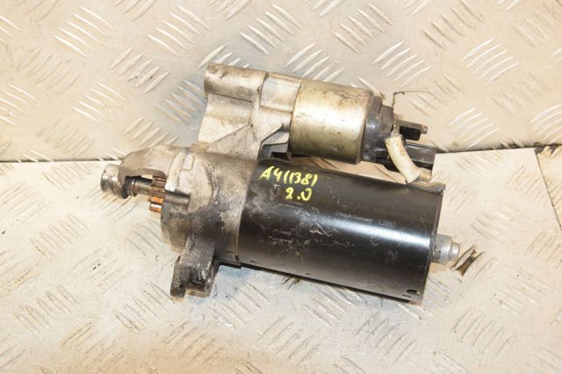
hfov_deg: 37.9
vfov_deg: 25.7
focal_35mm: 52
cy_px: 187
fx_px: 819
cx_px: 281
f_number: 5.6
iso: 1600
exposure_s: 1/200
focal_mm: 35
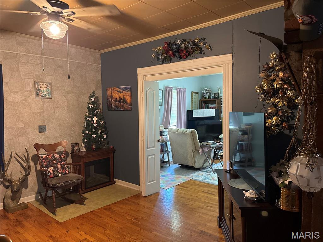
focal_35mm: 26
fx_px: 243
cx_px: 162
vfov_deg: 53.1
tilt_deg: -2.1
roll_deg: +1.1
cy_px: 121
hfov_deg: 67.3
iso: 640
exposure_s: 1/40
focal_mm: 5.96
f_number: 1.6
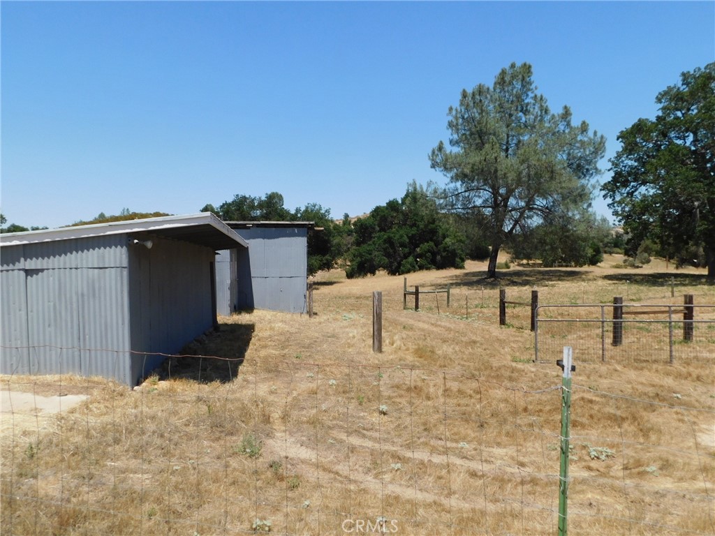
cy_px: 268
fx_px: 516
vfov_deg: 54.9
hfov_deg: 69.4
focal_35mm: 25
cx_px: 358
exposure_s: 1/500
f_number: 6.2
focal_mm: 4.5
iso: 125
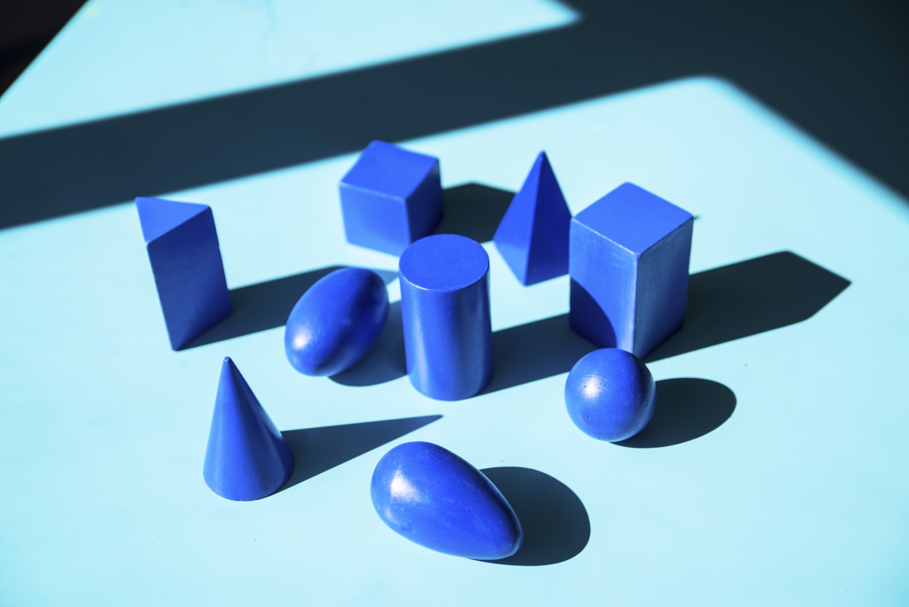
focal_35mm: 55
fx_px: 1389
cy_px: 304
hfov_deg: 36.2
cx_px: 454
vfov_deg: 24.6
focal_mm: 55
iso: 100
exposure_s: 1/2000
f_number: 3.5
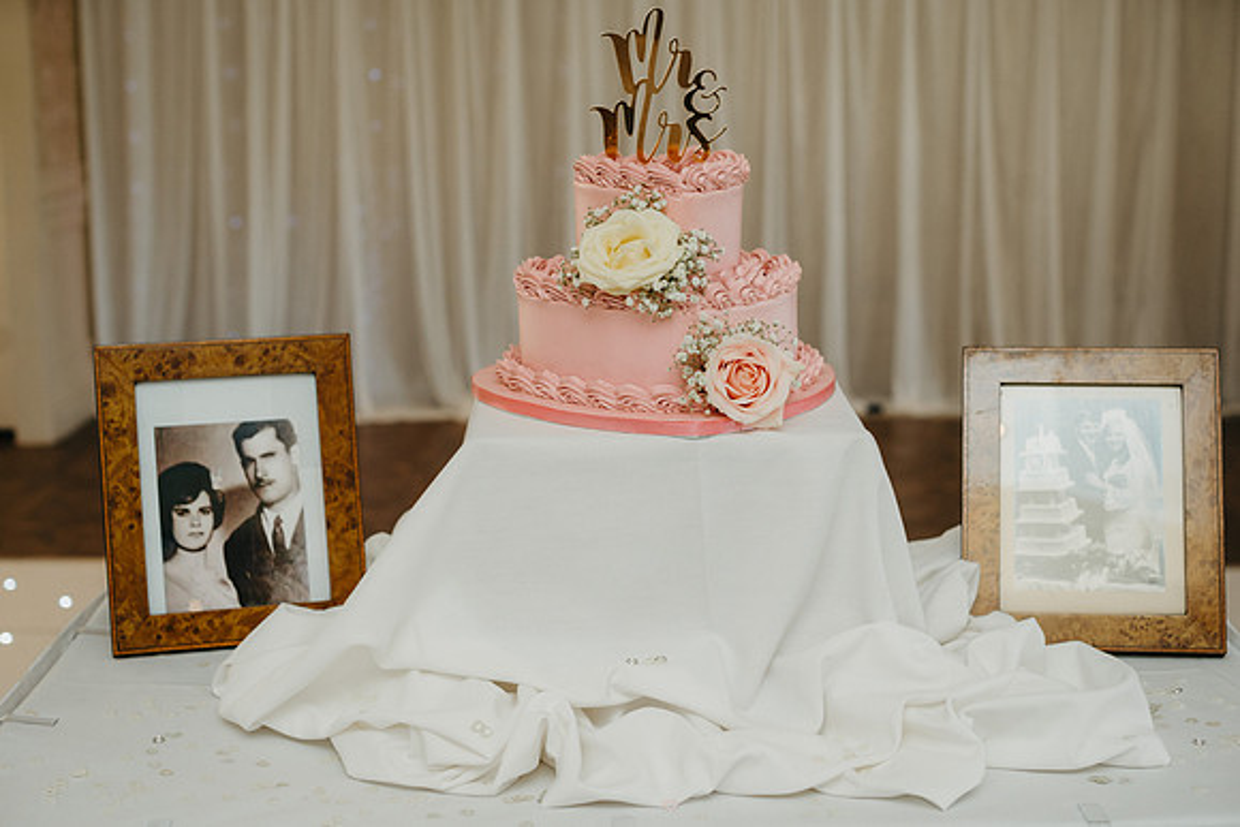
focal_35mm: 51
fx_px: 1771
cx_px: 620
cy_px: 425
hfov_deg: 38.6
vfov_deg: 26.3
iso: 1600
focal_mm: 50
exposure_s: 1/160
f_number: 3.5
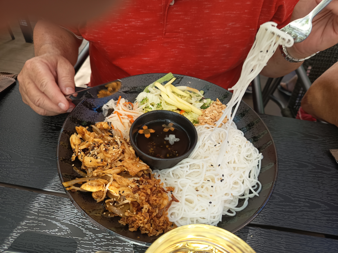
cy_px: 126
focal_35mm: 24
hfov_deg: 71.6
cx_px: 169
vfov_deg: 56.8
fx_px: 234
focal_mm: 5.27
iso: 147
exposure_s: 1/100
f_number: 1.7
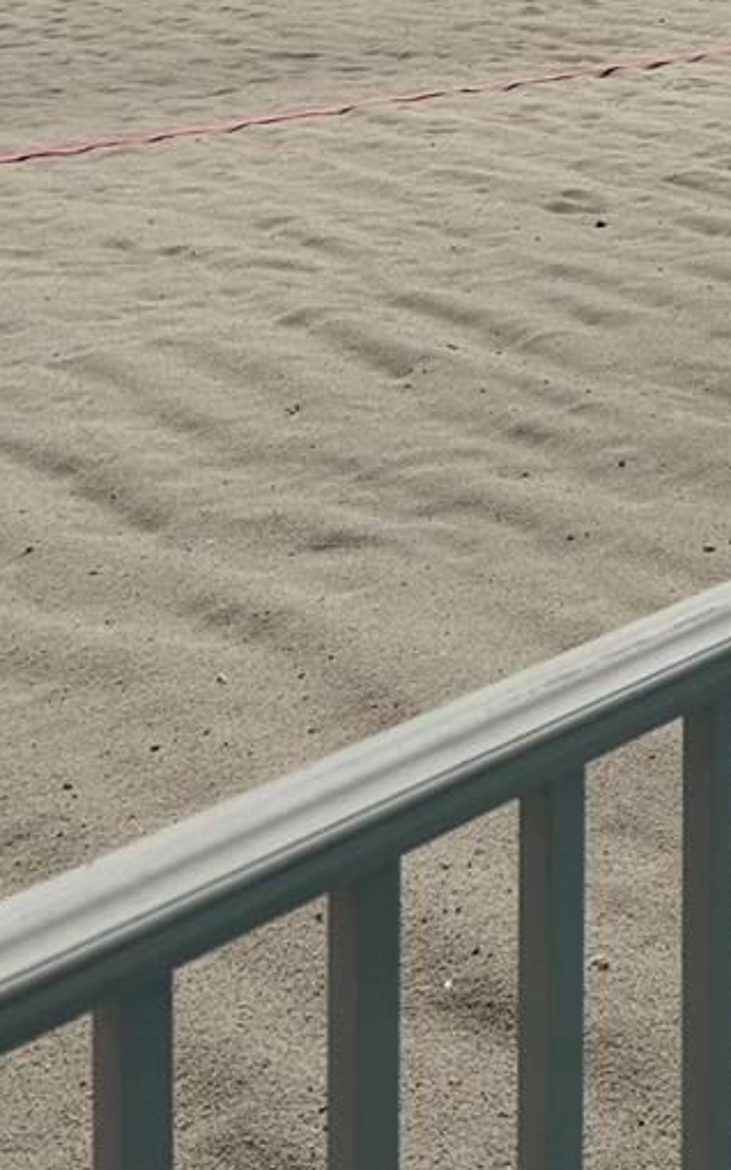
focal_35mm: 65
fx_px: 2072
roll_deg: -0.1
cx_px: 807
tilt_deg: -3.3
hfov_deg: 19.2
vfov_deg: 28.0
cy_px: -195
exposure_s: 1/597
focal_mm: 5.7
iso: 50
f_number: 1.5
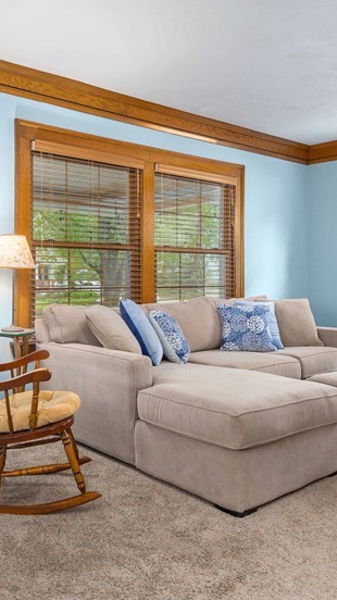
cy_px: 296
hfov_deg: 34.1
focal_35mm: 33
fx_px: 525
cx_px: 51
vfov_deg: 59.5
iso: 200
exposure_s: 1/60
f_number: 9
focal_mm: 16
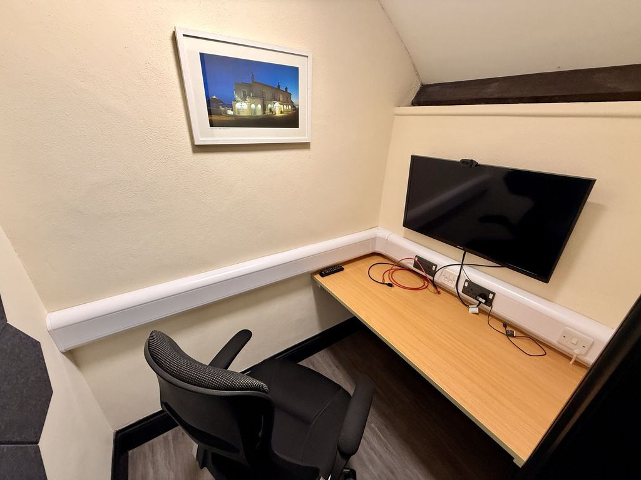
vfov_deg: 85.7
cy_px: 240
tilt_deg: -24.7
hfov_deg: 102.1
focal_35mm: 14
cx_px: 320
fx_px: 259
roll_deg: -1.0
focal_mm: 2.22
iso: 250
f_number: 2.2
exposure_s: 1/50
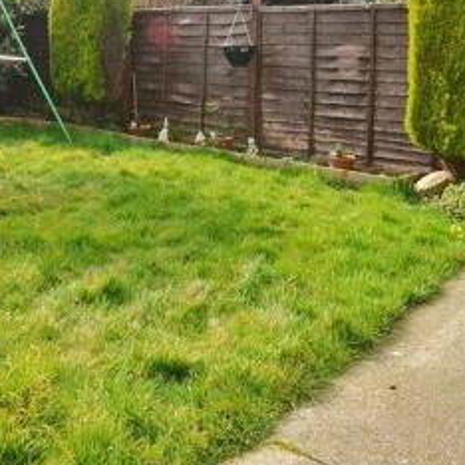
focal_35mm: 39
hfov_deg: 42.6
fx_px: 596
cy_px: 85
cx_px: 219
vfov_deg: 40.7
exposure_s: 1/1000
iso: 640
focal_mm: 11
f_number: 9
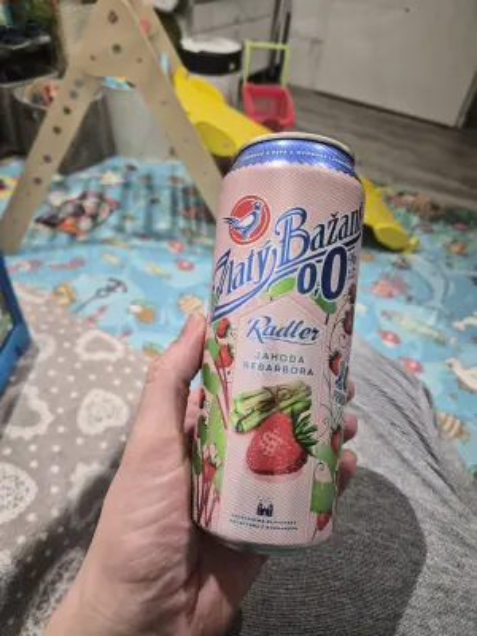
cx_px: 238
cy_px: 318
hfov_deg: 58.9
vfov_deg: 73.9
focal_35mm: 23
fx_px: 423
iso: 1000
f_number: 1.8
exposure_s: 1/100
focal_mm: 5.4
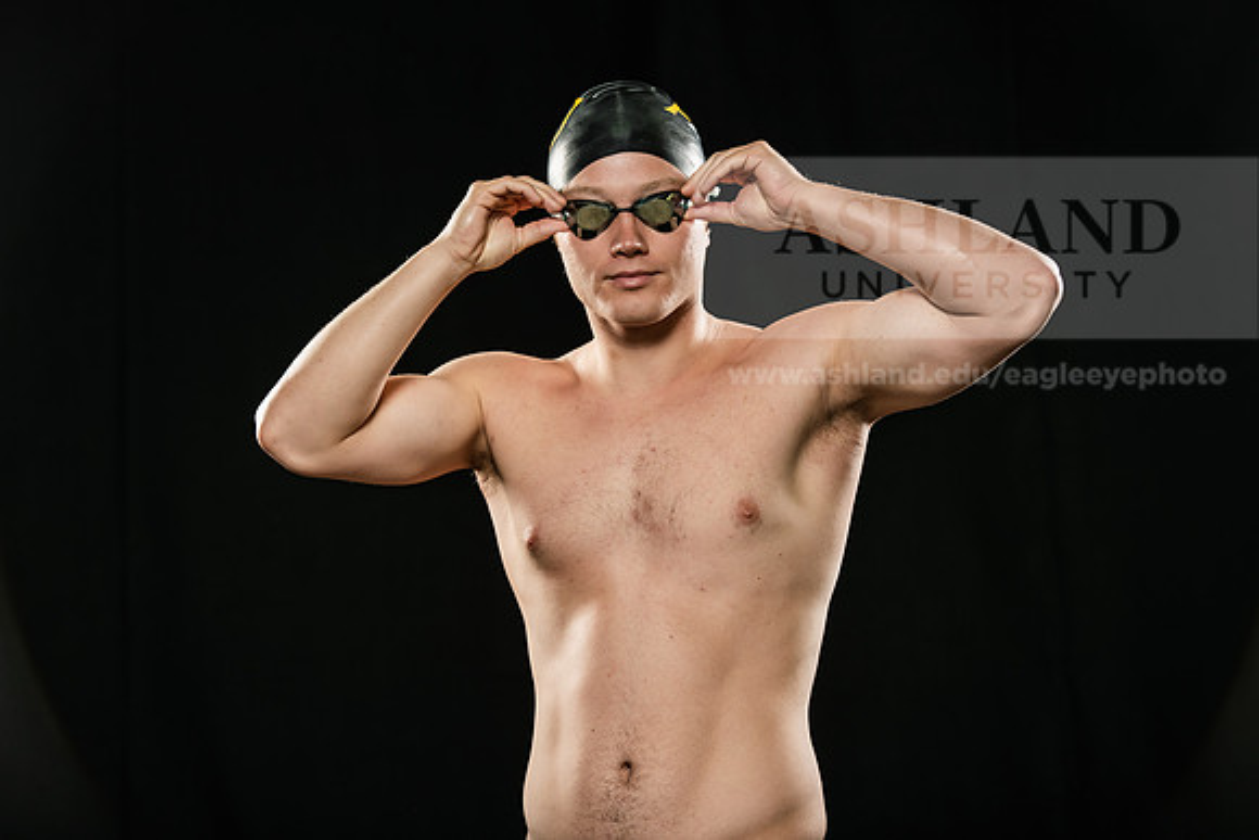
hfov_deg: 19.5
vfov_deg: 13.0
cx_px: 630
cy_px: 420
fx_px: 3673
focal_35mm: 105
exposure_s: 1/250
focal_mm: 105
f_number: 5.6
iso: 320
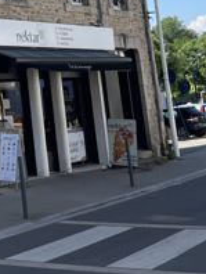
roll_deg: +3.8
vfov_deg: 17.6
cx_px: -213
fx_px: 831
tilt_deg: +11.3
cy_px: -71
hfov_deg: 12.4
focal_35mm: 105
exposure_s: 1/2062
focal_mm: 5.1
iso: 50
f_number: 1.6
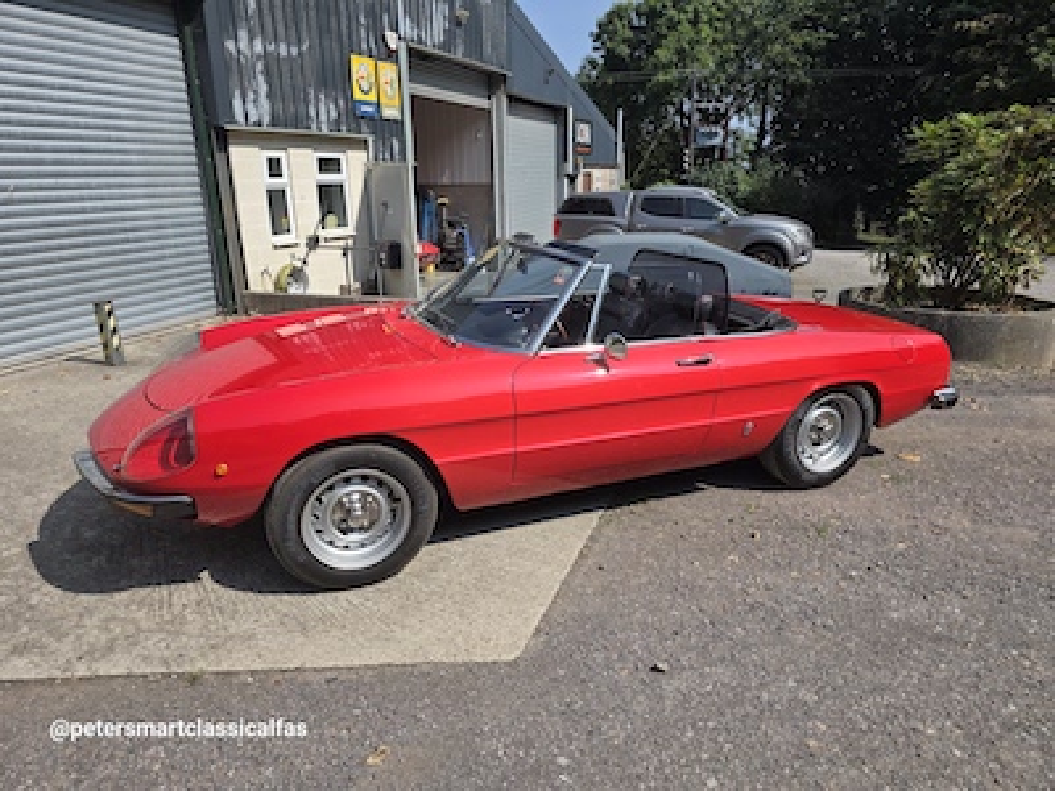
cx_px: 528
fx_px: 701
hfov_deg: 73.9
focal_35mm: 23
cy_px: 396
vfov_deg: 58.9
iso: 12
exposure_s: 1/834
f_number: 1.7
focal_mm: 6.3
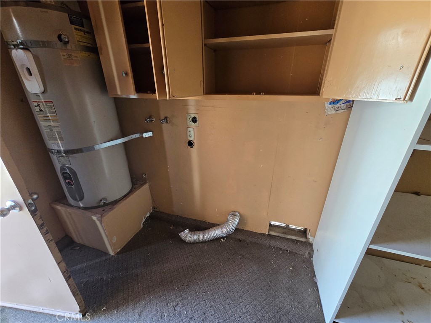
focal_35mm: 13
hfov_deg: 106.2
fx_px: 162
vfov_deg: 89.9
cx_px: 216
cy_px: 162
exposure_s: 1/100
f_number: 2.2
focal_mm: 2.2
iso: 500
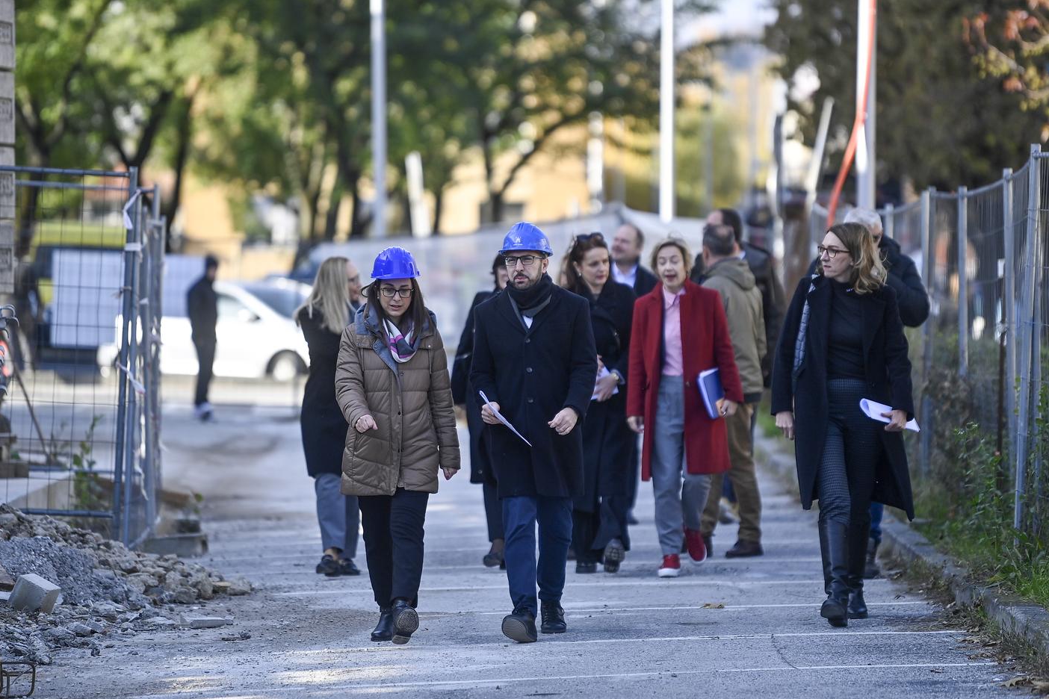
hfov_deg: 9.0
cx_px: 489
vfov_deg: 6.0
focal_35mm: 228
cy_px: 314
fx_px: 6643
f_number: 2.8
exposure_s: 1/640
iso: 100
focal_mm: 200
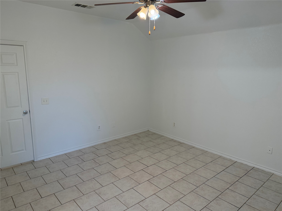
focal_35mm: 24
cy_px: 106
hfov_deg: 71.6
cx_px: 141
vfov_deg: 56.8
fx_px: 196
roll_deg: -0.3
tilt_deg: -11.7
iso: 200
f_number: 1.78
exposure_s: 1/163
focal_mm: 6.76
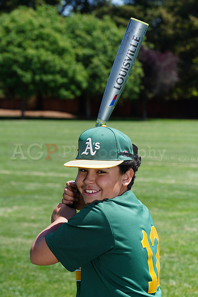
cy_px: 148
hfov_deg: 8.8
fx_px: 1286
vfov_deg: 13.2
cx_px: 99
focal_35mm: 156
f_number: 10
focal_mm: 156
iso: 200
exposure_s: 1/200
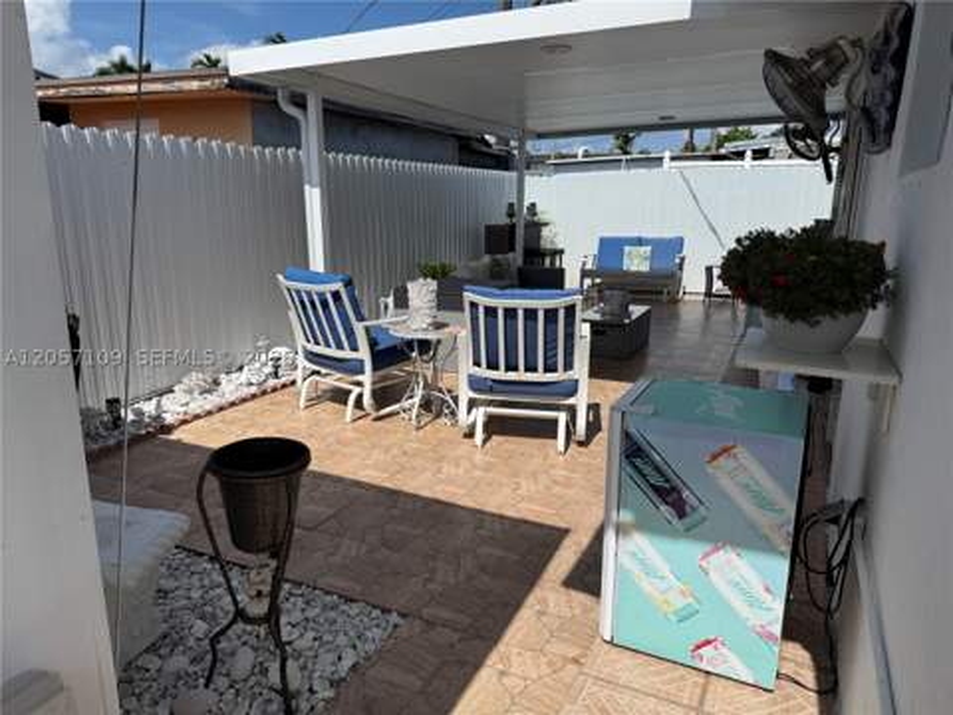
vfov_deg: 56.8
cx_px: 476
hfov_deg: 71.6
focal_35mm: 24
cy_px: 358
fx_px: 661
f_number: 1.78
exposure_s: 1/9091
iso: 80
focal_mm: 6.76
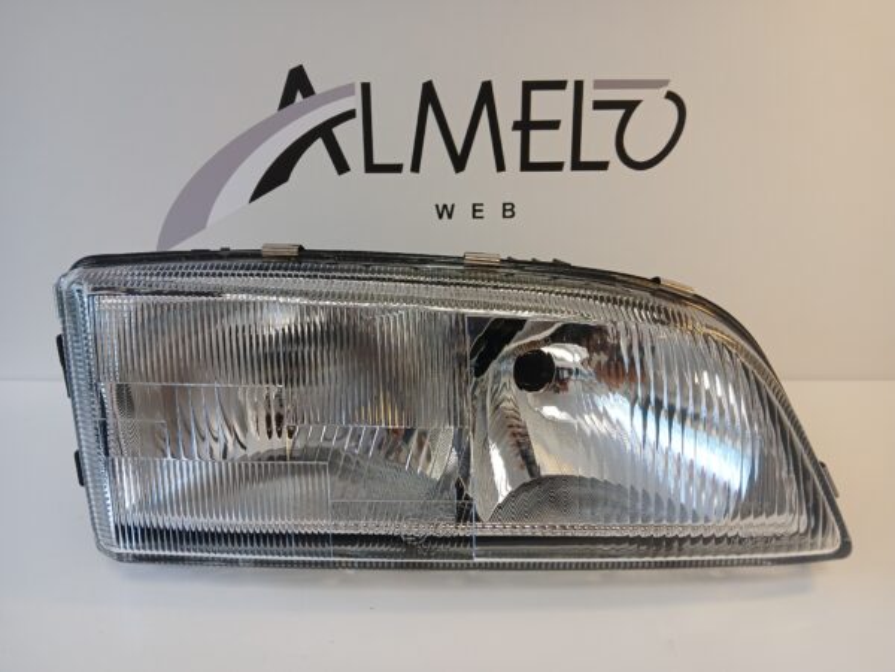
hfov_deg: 67.3
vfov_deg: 53.1
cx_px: 448
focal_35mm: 26
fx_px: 672
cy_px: 336
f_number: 1.8
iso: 64
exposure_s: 1/50
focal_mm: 3.98
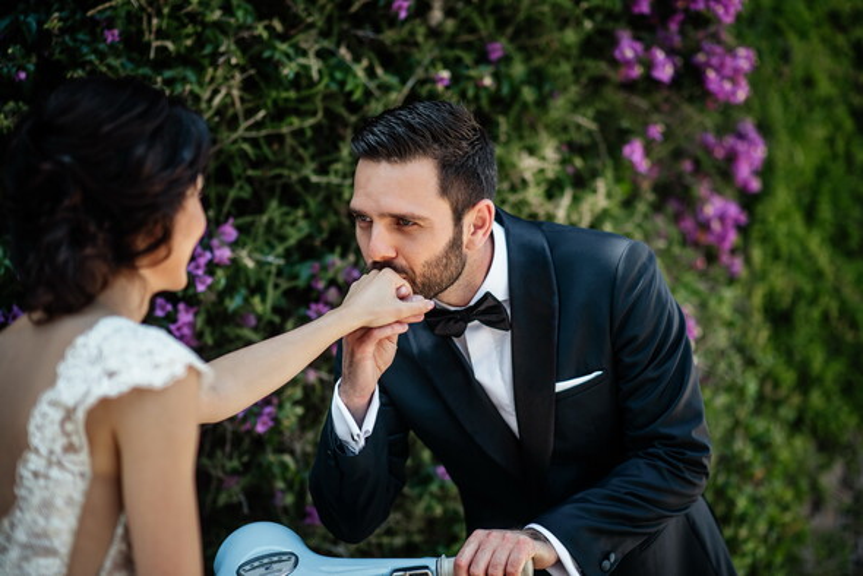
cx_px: 432
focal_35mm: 85
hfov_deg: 23.9
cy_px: 288
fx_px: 2039
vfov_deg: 16.1
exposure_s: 1/1600
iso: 250
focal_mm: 85
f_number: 2.2
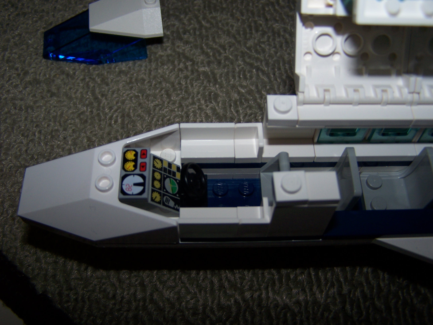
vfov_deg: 37.7
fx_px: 475
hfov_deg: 49.0
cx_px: 216
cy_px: 162
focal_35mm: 38
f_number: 2.8
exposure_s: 1/60
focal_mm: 6.3
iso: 80
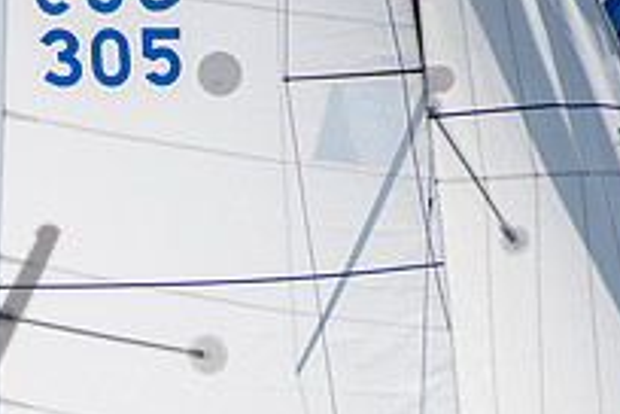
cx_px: 88
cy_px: 571
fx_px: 15395
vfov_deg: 1.5
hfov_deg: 2.3
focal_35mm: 894
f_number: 6.3
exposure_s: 1/1000
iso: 200
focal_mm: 210
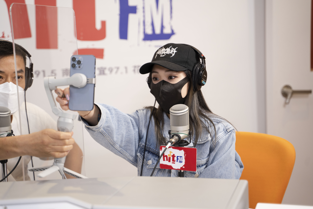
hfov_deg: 30.1
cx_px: 156
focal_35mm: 67
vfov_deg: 20.3
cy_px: 104
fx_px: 582
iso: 640
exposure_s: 1/125
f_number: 2.8
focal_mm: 67
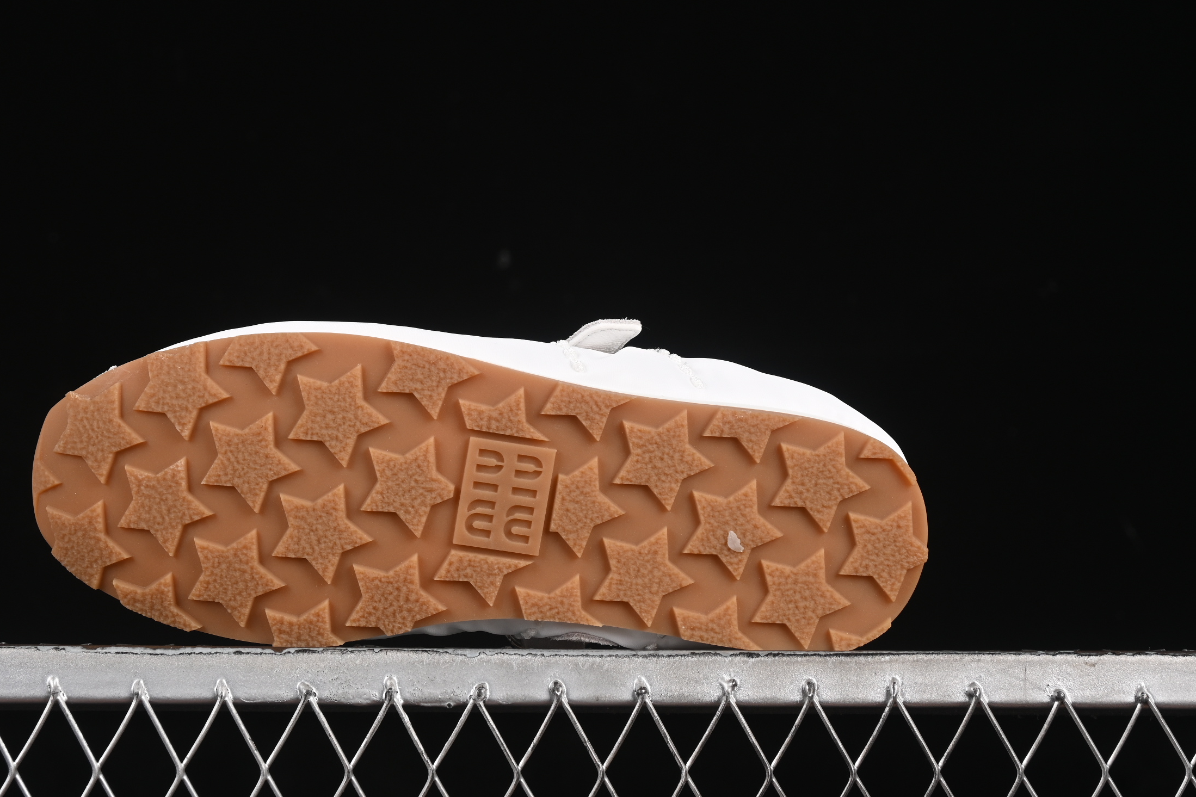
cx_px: 471
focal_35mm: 95
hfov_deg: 21.4
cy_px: 332
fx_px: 3156
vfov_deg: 14.4
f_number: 7.1
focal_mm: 50
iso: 160
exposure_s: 1/80
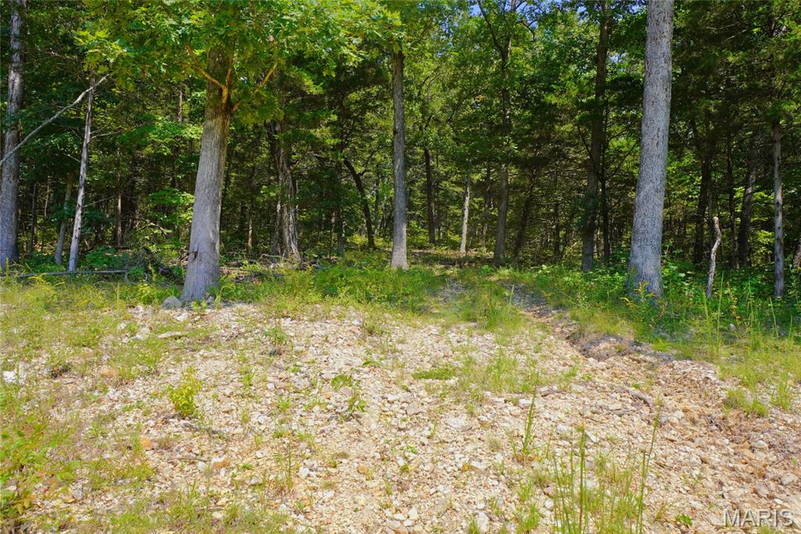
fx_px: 667
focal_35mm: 30
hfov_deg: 61.9
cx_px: 400
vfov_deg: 43.6
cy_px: 267
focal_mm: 20
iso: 100
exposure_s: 1/100
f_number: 7.1
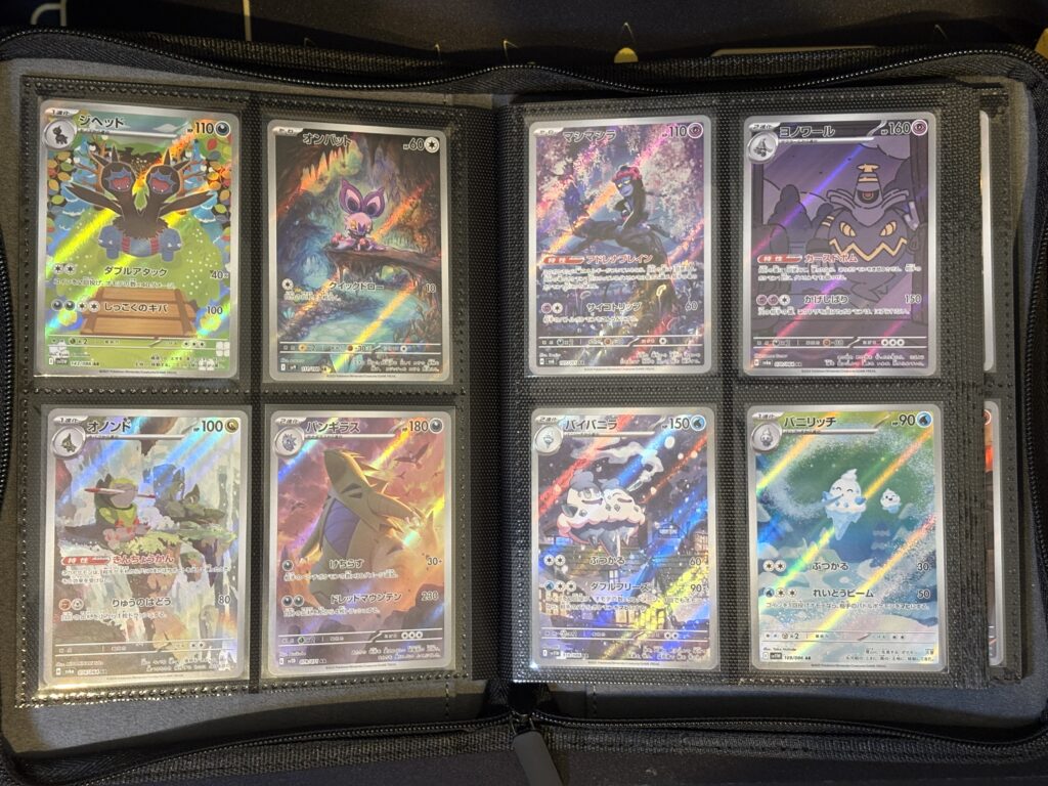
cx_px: 524
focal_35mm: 52
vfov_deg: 28.0
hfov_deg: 36.8
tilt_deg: -88.3
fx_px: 1574
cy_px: 393
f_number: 1.6
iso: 125
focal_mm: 5.96
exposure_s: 1/40
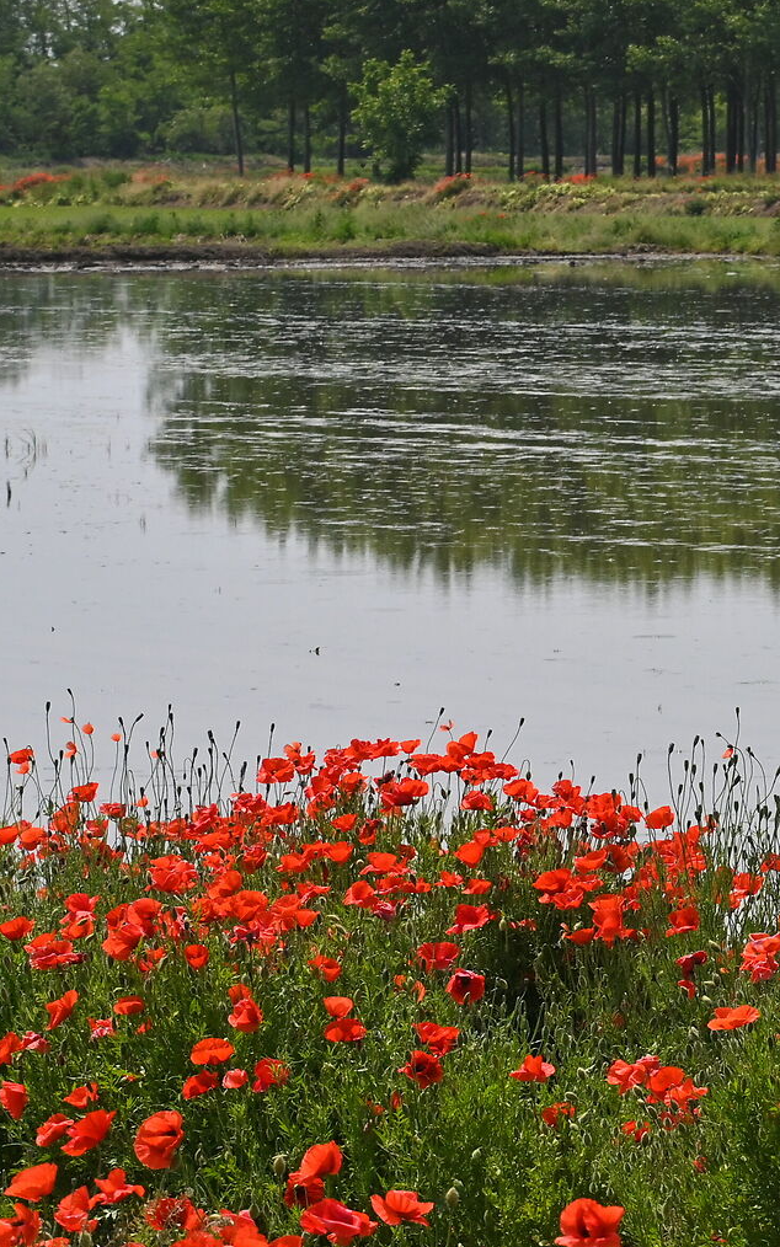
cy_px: 636
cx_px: 1371
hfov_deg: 4.7
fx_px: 9351
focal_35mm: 275
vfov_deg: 7.6
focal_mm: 76
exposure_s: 1/800
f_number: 10
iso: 200
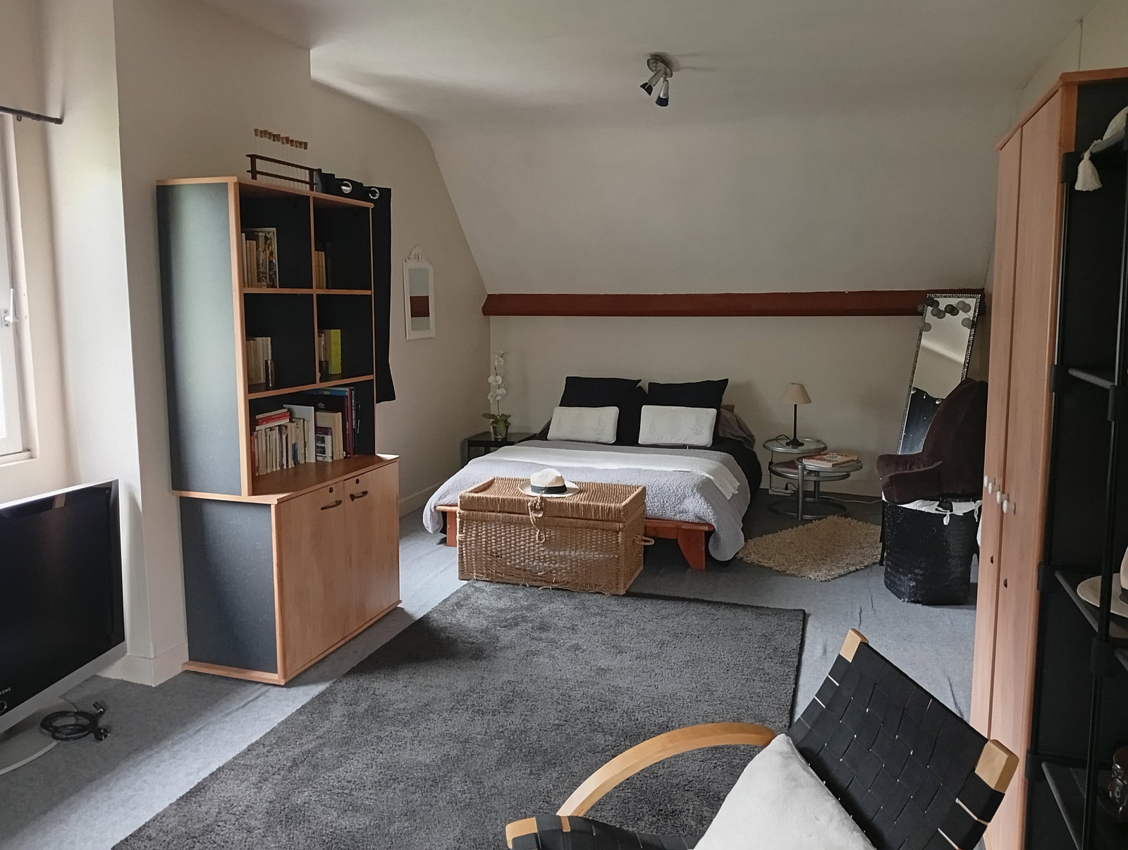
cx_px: 564
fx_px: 881
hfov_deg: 65.2
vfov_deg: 51.5
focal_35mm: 27
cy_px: 425
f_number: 1.8
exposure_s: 1/25
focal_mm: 3.98
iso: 662
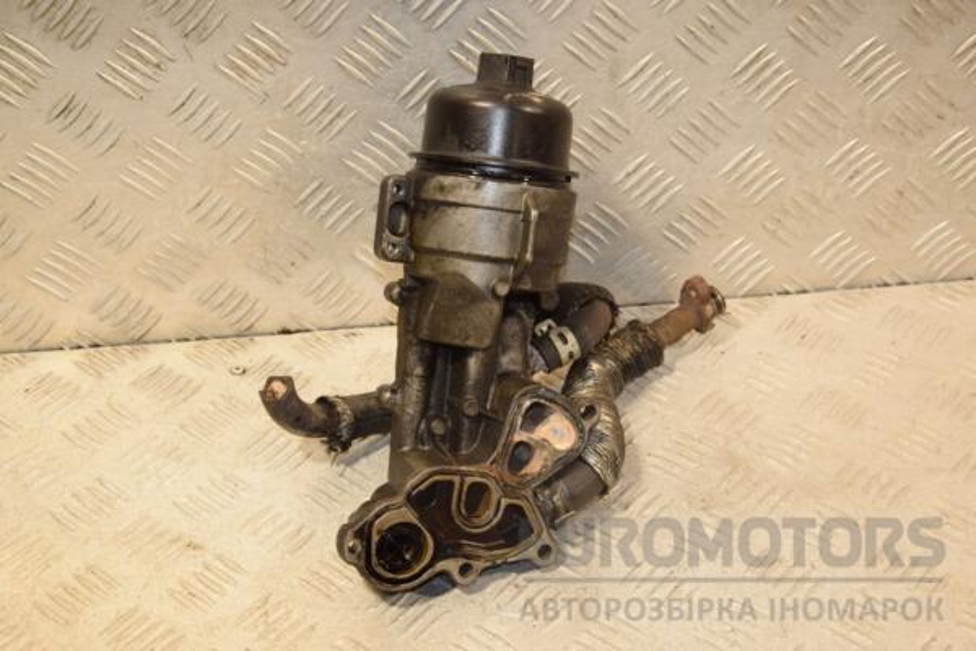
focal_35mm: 60
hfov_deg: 33.4
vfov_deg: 22.6
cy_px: 326
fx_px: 1627
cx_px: 488
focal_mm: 40
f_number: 6.3
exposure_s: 1/200
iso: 800
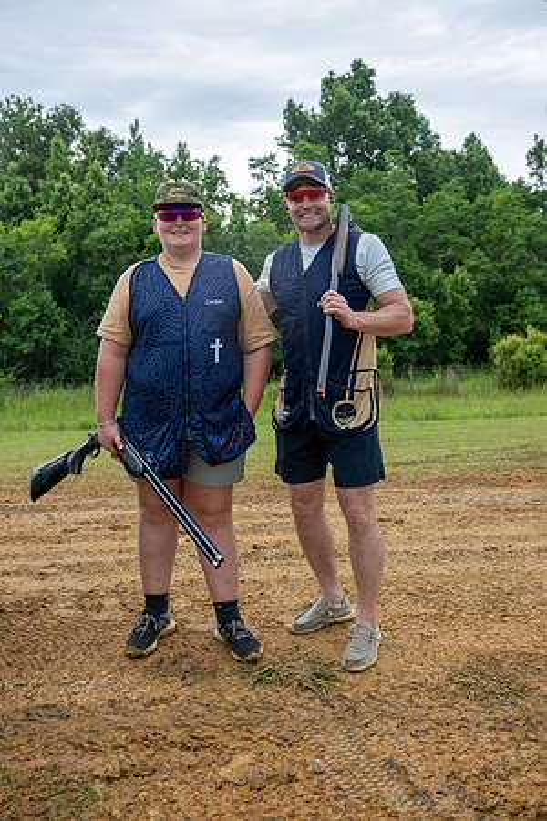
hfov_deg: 35.1
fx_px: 866
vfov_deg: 50.7
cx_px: 274
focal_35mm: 38
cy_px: 410
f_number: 5
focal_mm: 38
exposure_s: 1/100
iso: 72
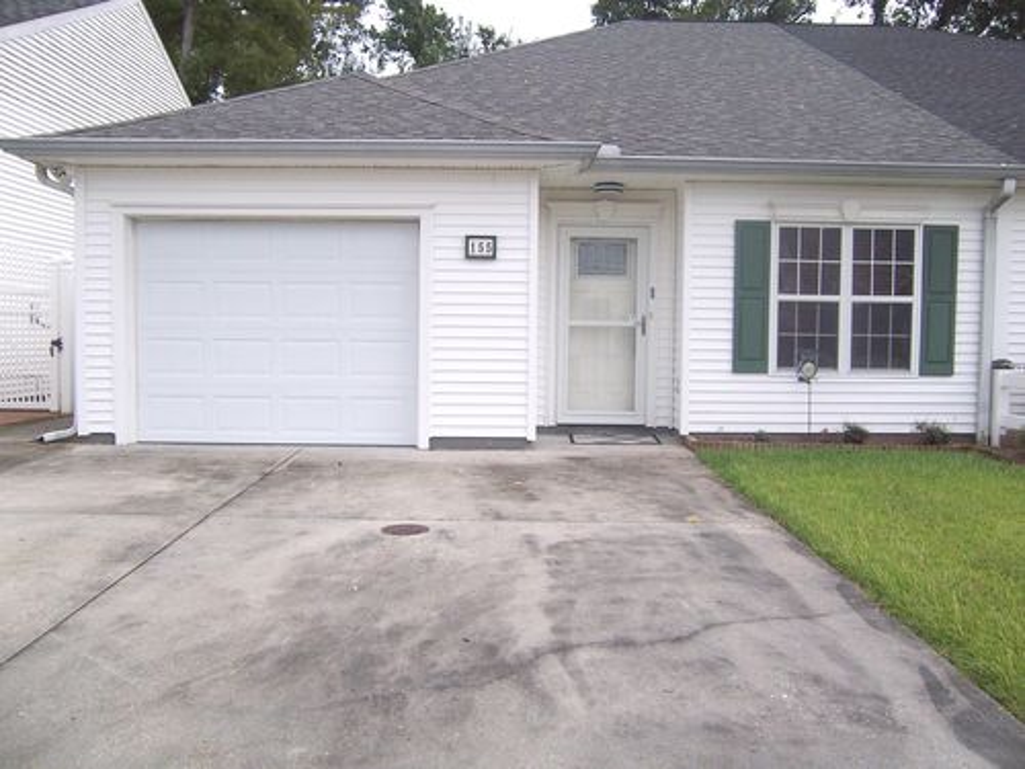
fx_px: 977
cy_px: 384
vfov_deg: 42.9
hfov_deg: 55.4
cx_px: 512
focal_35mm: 33
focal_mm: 5.5
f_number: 3.4
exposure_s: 1/350
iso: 80
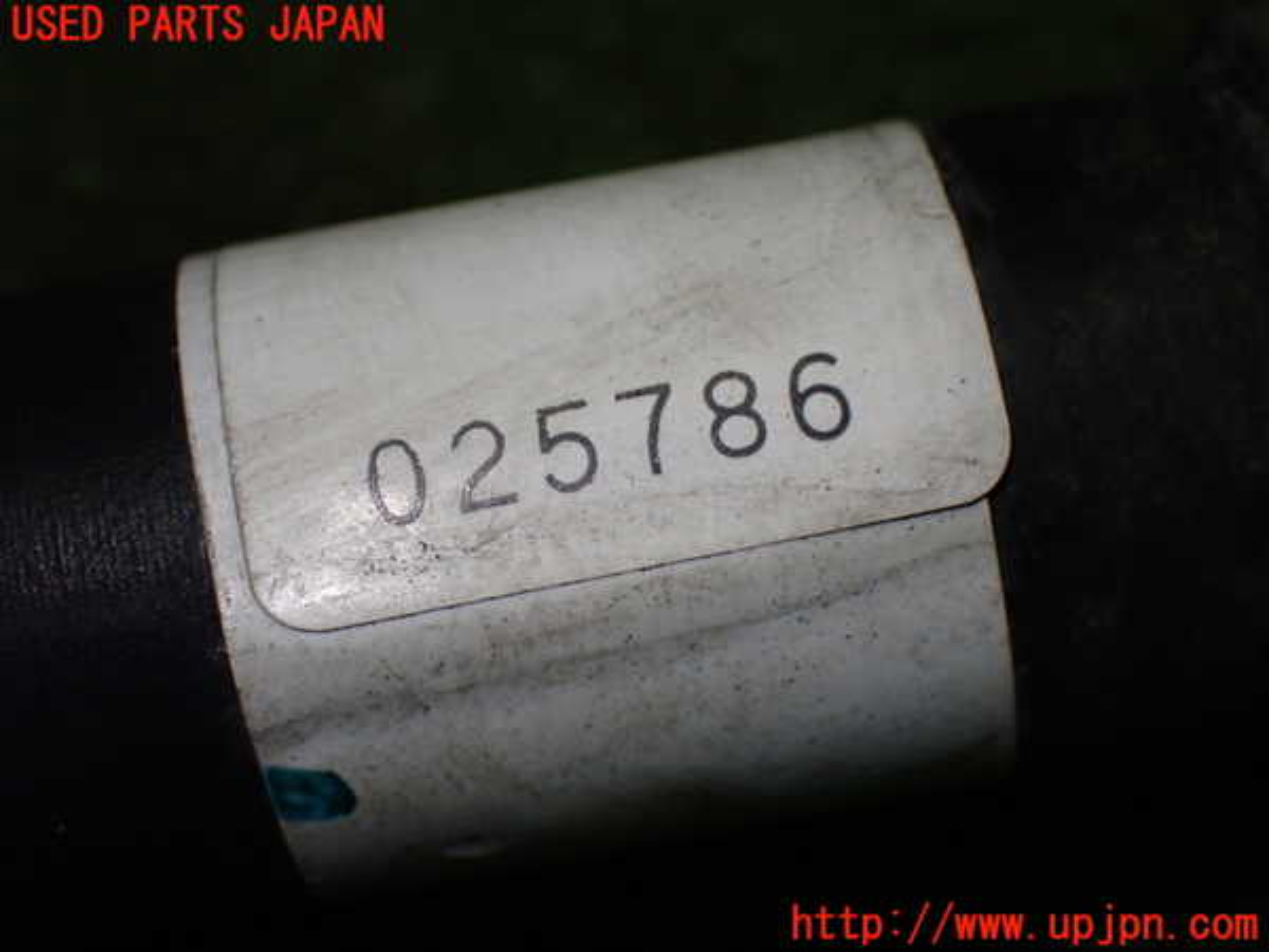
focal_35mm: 71
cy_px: 476
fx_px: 2603
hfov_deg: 27.4
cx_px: 634
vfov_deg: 20.7
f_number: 3.9
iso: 500
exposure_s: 1/250
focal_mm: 12.73
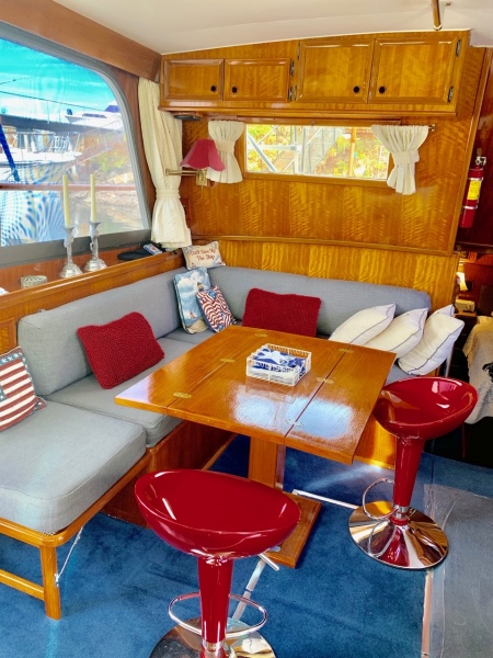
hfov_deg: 53.1
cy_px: 329
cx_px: 246
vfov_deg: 67.3
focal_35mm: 26
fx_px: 494
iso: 100
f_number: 1.8
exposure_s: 1/77
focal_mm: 4.25
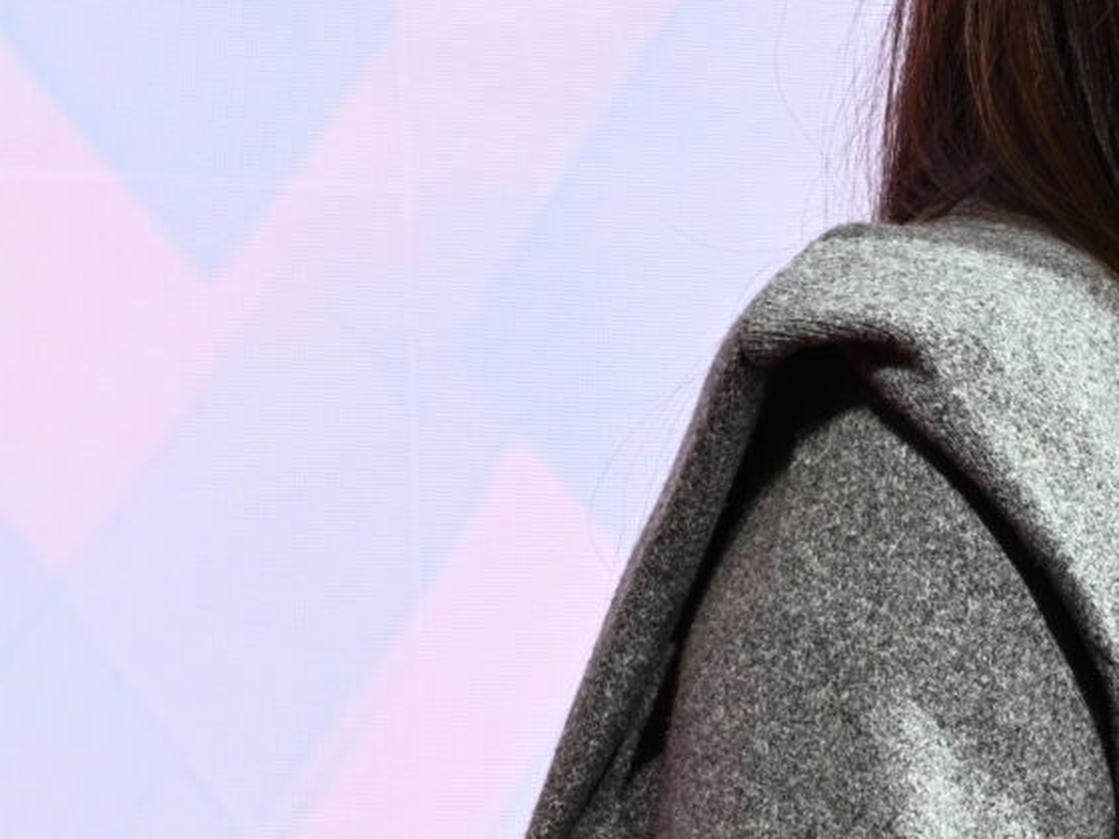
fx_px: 19881
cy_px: 546
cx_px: 2498
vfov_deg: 2.4
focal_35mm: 615
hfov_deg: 3.2
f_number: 9
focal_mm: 140
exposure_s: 1/100
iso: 1250
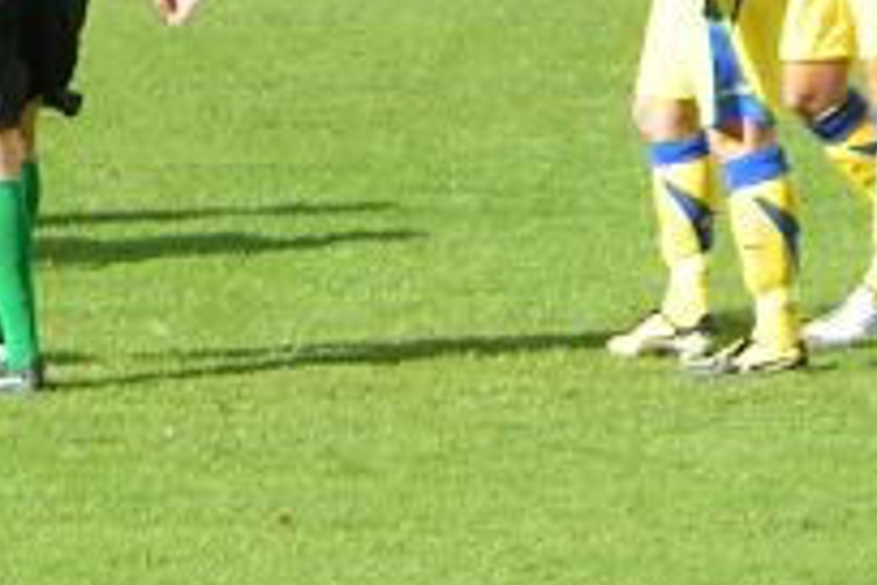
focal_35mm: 963
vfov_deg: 1.4
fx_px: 23458
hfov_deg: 2.1
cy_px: 1247
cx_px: -116
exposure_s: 1/400
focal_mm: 36.1
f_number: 4.5
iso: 50
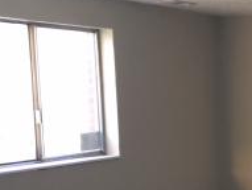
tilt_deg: -6.5
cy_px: 182
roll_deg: +0.8
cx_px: 379
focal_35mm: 97
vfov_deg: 15.1
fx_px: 707
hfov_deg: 18.0
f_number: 2.2
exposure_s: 1/30
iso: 100
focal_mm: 4.15
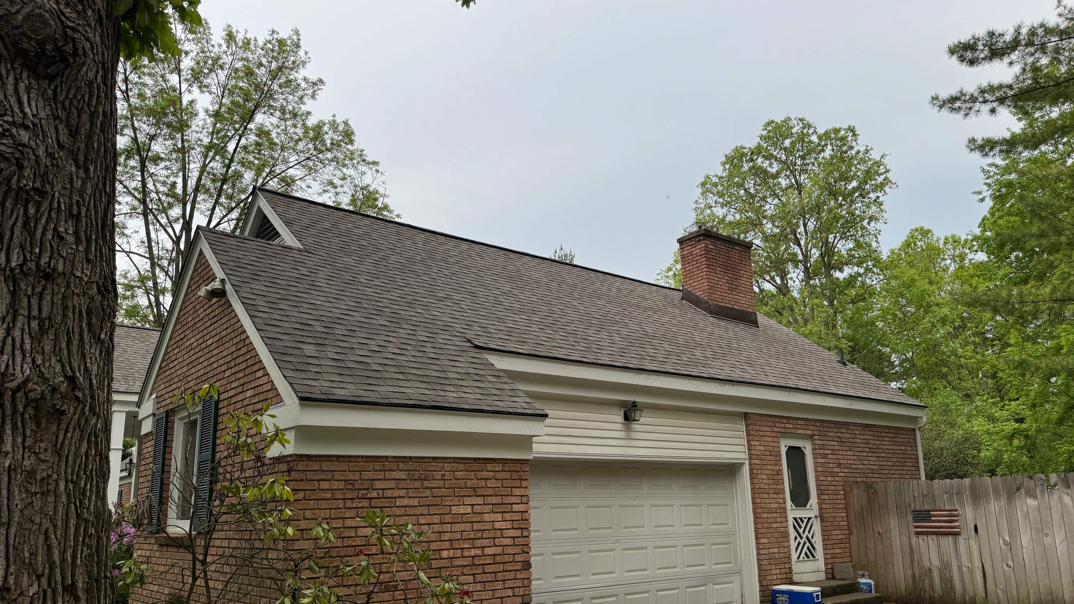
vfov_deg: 42.8
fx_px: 769
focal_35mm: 27
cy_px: 340
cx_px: 553
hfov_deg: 69.8
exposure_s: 1/121
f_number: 1.78
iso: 100
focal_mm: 6.76
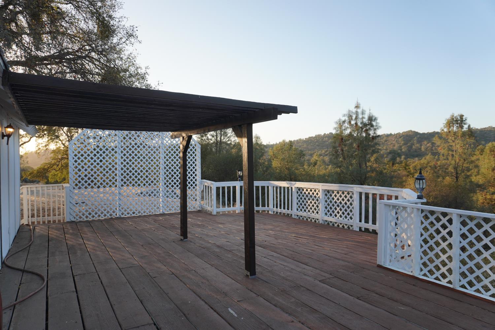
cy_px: 165
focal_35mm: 24
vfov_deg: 53.1
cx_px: 248
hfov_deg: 73.7
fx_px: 330
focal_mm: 16
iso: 100
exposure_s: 1/160
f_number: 4.5
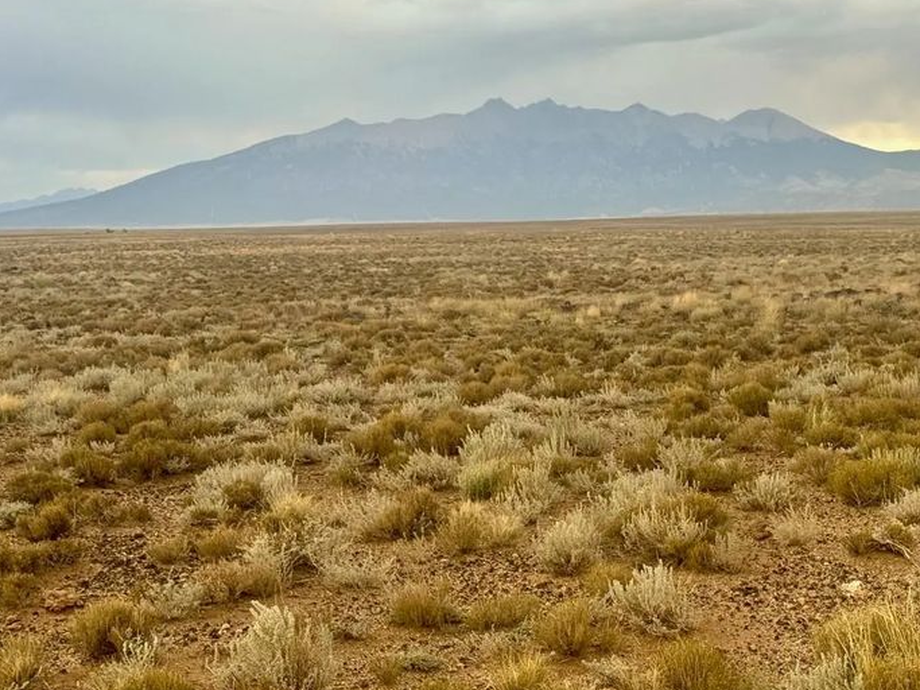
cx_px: 621
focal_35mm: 72
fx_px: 1913
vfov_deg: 20.4
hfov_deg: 26.9
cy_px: 330
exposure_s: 1/167
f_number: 1.78
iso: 80
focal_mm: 6.76
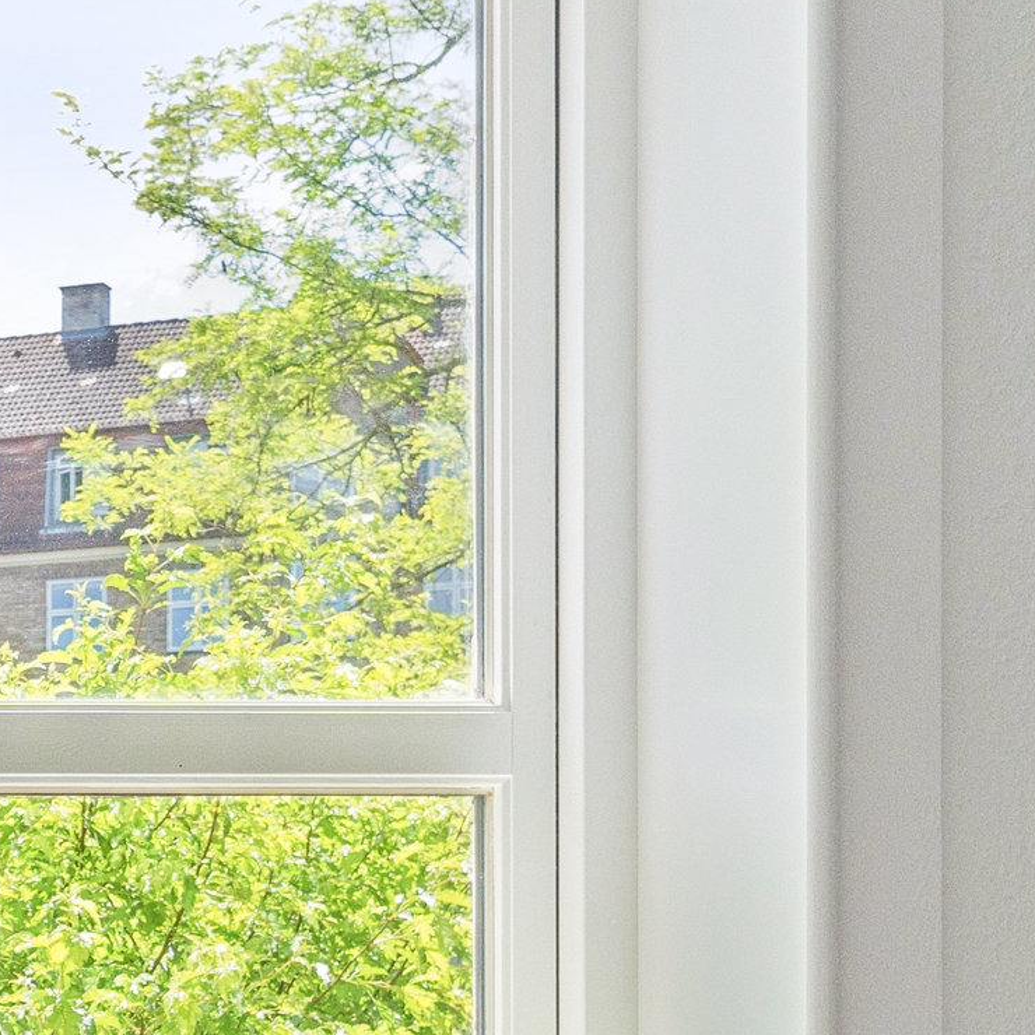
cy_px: 1071
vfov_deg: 18.1
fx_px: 3146
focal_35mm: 93
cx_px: -548
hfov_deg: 16.8
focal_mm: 18
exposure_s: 1/400
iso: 400
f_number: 7.1
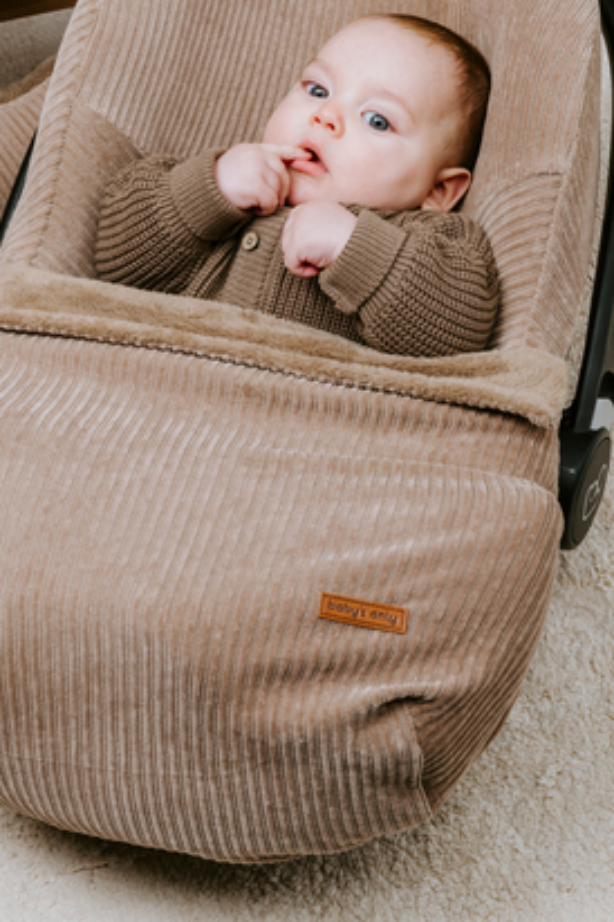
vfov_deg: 20.7
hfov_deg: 14.0
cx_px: 281
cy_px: 285
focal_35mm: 98
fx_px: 2507
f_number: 18
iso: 200
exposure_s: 1/200
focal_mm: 62
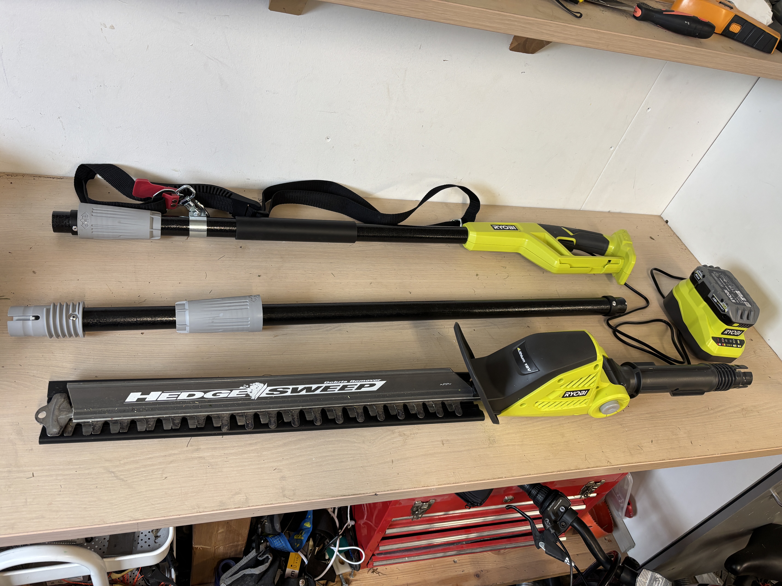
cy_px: 293
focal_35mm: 26
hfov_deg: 67.3
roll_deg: -19.2
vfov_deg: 53.1
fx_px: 587
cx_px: 391
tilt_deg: -41.8
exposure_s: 1/100
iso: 125
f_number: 1.6
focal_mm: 5.96
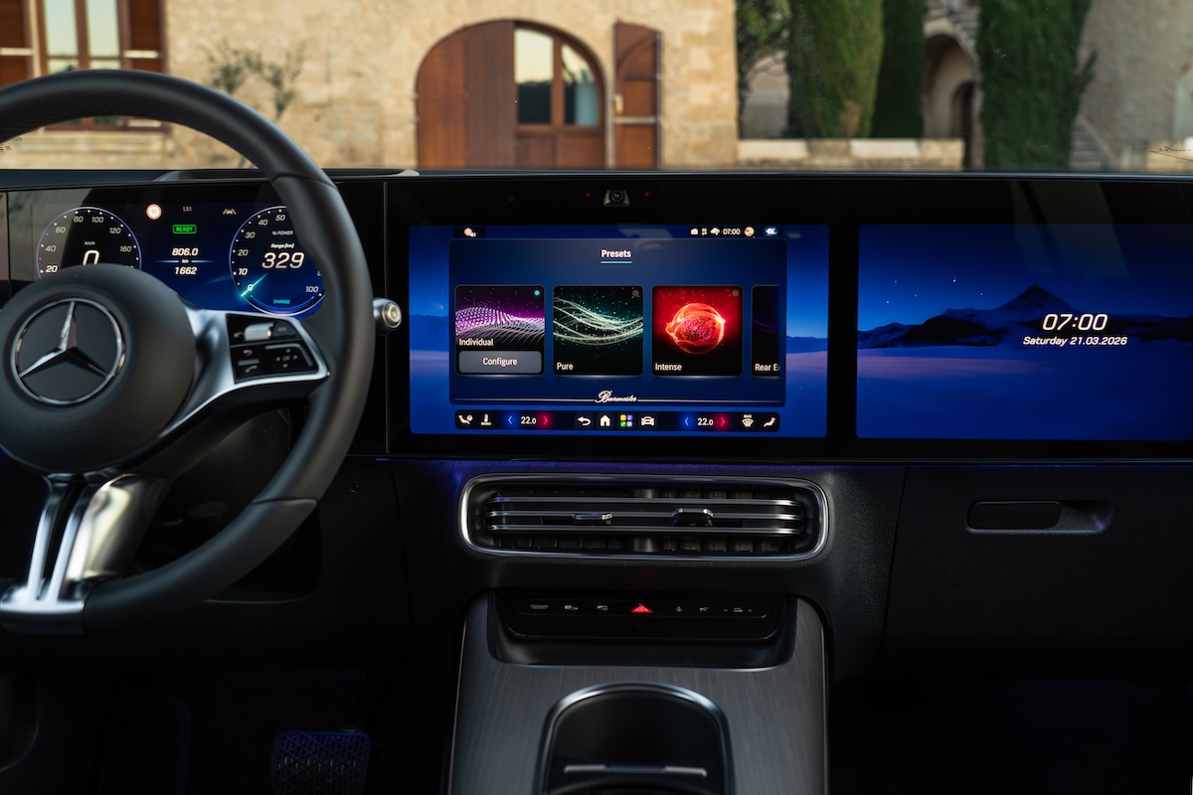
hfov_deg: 50.7
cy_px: 398
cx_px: 596
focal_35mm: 38
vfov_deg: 35.1
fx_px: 1259
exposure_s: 1/50
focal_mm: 38
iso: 2000
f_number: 5.6
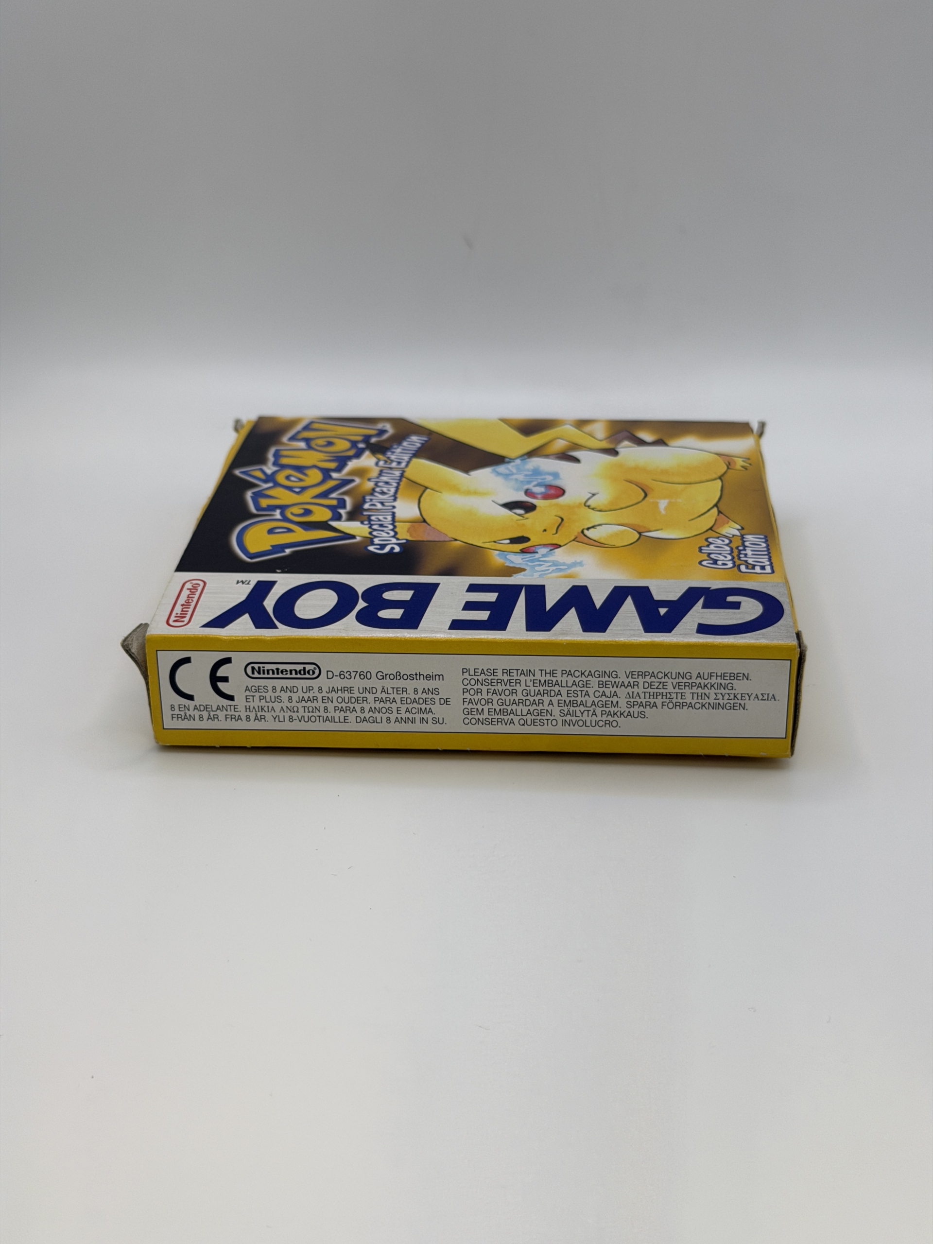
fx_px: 1725
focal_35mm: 48
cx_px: 466
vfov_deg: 39.7
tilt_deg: -25.5
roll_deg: +0.9
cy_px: 622
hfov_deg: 30.3
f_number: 1.78
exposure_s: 1/499
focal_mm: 6.76
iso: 64
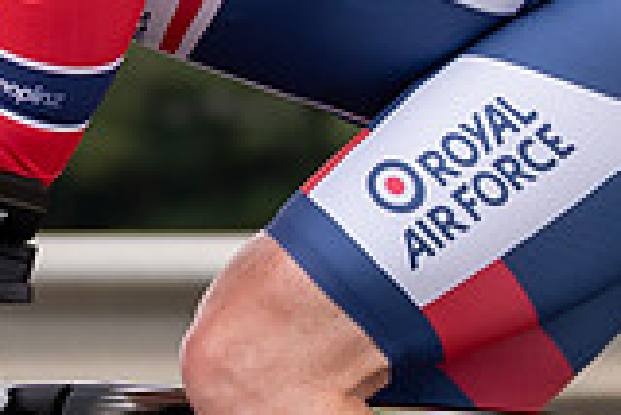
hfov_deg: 3.7
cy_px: 154
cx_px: 544
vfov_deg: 2.5
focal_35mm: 551
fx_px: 9513
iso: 100
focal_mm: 70
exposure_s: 1/800
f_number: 2.8
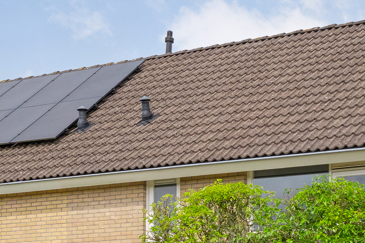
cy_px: 300
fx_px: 822
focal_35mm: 81
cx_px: 349
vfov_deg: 16.1
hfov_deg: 24.1
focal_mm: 19.5
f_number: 8
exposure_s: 1/1600
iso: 1000
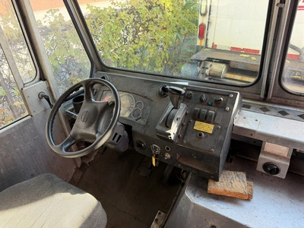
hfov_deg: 71.6
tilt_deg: -31.4
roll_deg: +2.5
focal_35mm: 24
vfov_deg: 56.8
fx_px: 211
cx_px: 152
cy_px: 114
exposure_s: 1/121
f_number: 1.78
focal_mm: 6.76
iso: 160
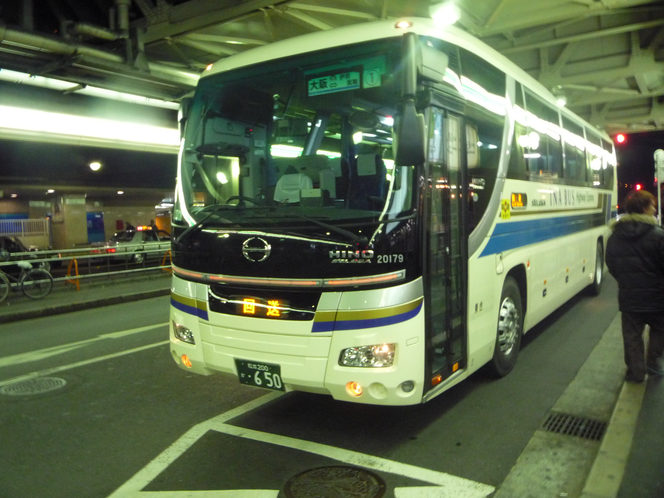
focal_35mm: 30
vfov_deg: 46.8
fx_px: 575
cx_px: 332
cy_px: 249
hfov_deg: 60.0
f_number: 5.6
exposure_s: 1/6
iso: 400
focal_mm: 5.2
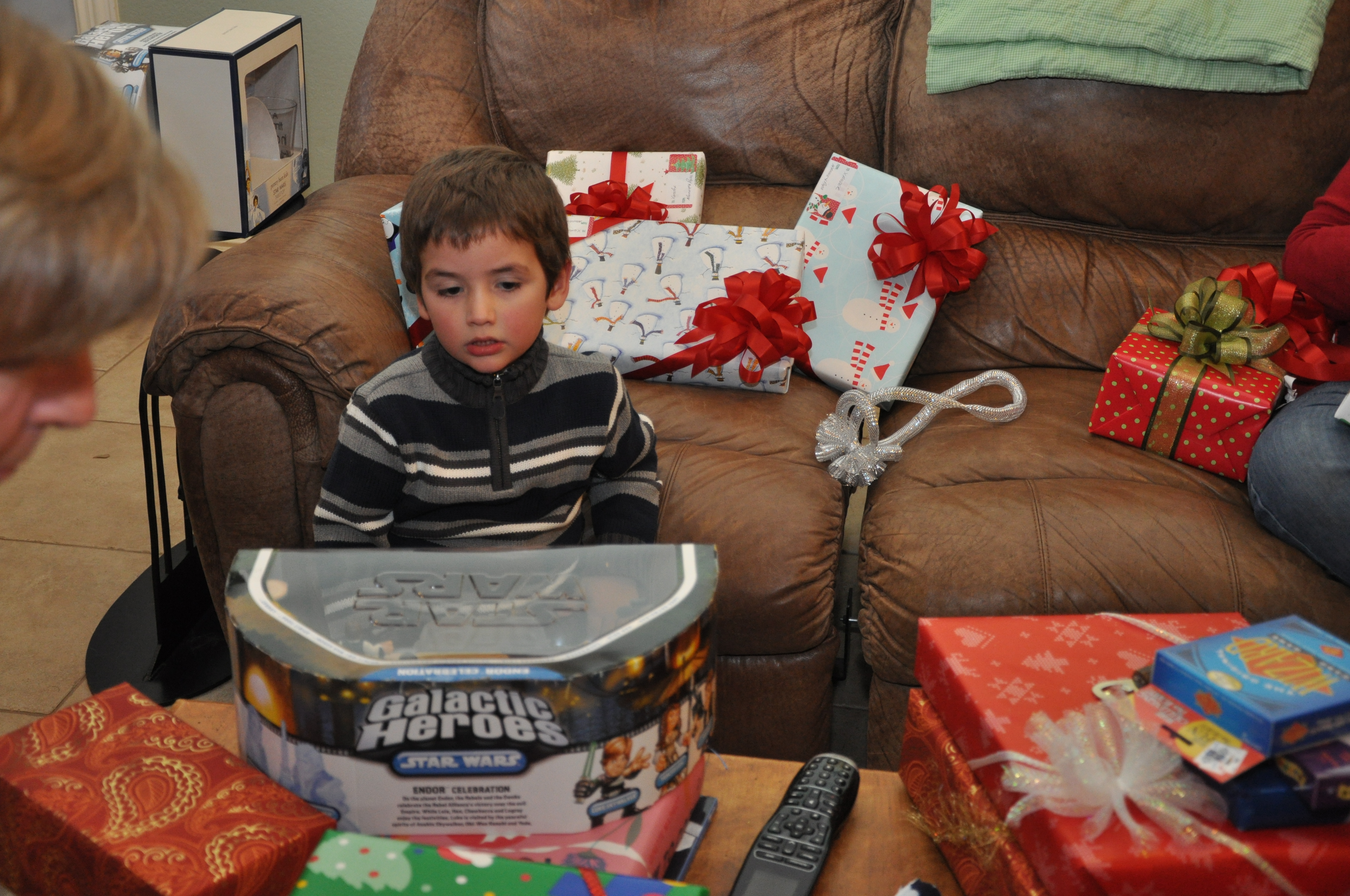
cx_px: 675
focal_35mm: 51
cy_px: 448
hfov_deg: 38.9
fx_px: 1910
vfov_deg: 26.4
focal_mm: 34
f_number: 4.2
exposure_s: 1/60
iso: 800
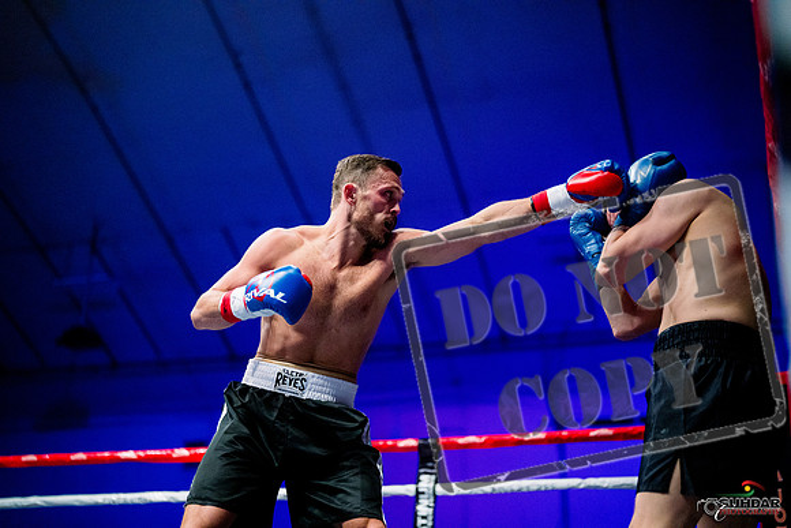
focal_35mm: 50
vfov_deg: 27.0
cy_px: 264
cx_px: 396
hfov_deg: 39.6
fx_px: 1099
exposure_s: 1/1600
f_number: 1.4
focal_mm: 50
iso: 6400
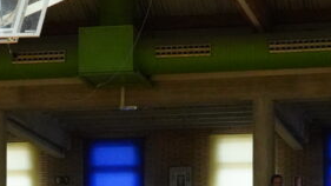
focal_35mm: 183
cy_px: 324
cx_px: 114
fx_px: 1606
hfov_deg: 11.8
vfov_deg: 6.5
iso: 12800
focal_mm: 48
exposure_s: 1/2000
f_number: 4.5
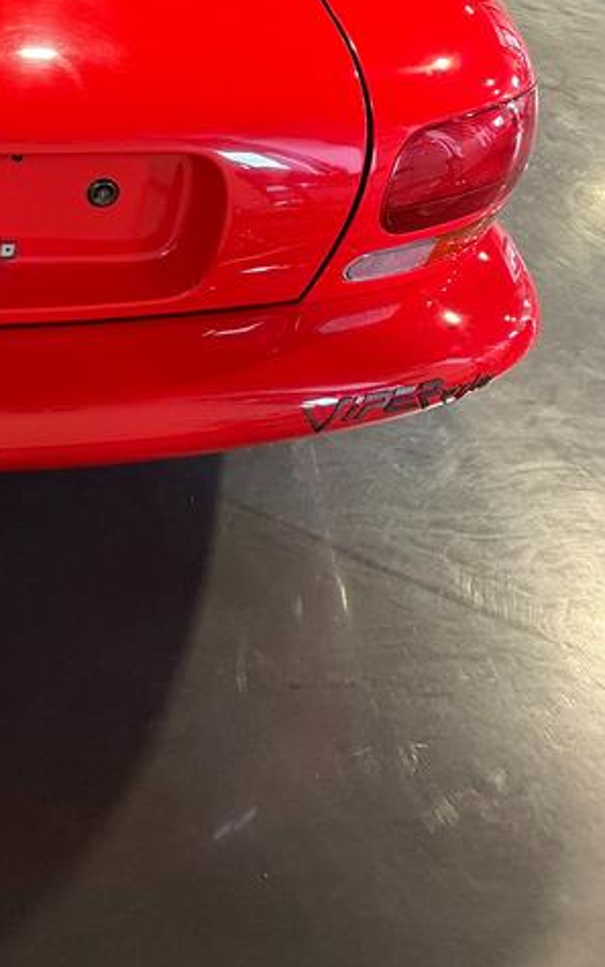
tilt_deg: -26.0
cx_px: -75
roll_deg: -2.9
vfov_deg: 53.1
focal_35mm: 30
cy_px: 57
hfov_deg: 35.3
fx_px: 791
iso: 400
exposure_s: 1/60
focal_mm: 2.22
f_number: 2.2
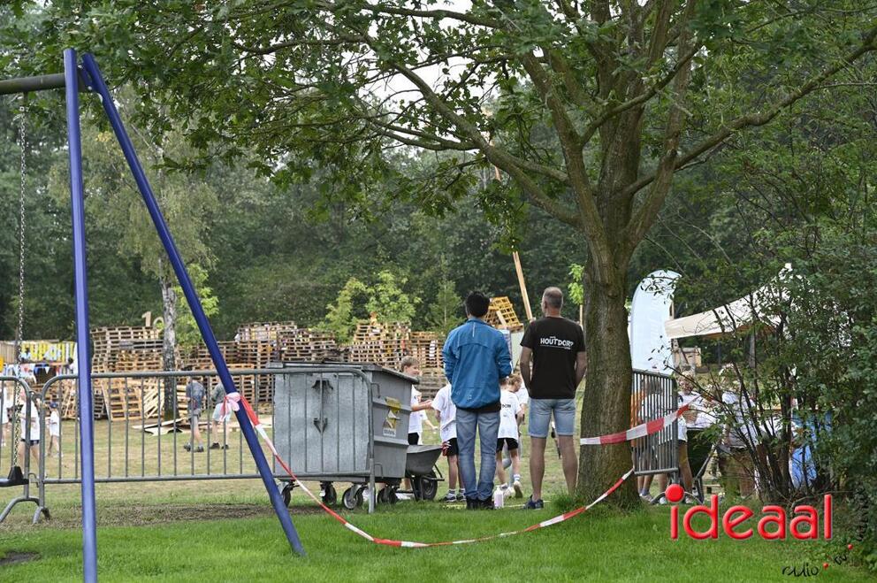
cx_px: 438
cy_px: 292
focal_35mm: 66
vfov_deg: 20.6
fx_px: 1606
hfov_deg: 30.5
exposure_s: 1/320
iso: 200
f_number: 4.5
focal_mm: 66
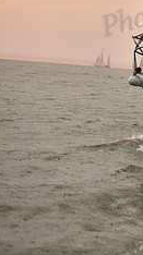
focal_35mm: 182
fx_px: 1231
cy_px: 50
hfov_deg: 6.4
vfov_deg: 11.8
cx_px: 313
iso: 400
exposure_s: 1/500
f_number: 4.5
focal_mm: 70
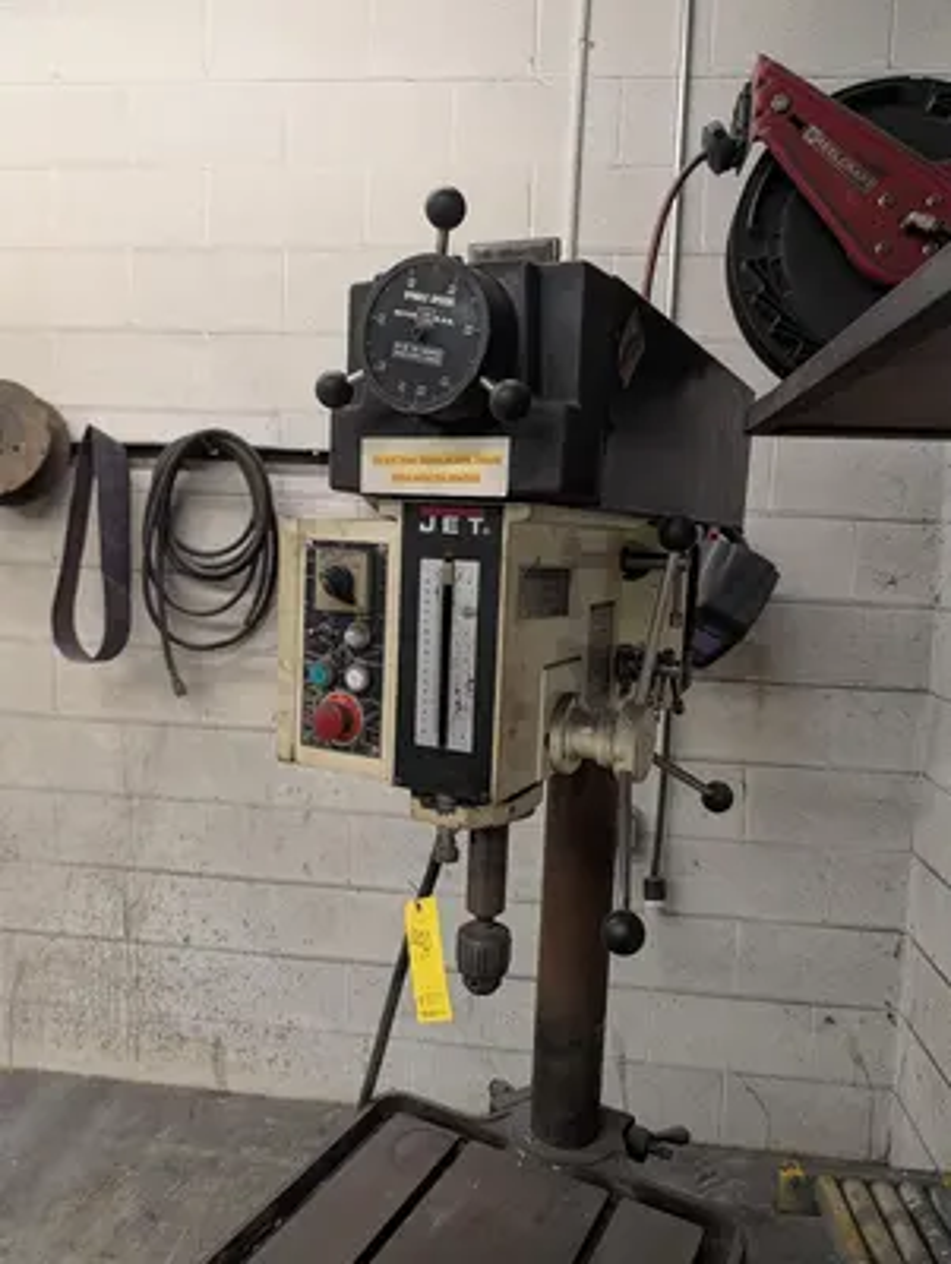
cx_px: 476
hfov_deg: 56.9
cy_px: 632
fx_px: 877
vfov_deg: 71.5
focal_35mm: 24
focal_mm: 6.9
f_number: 1.68
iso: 1593
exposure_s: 1/267
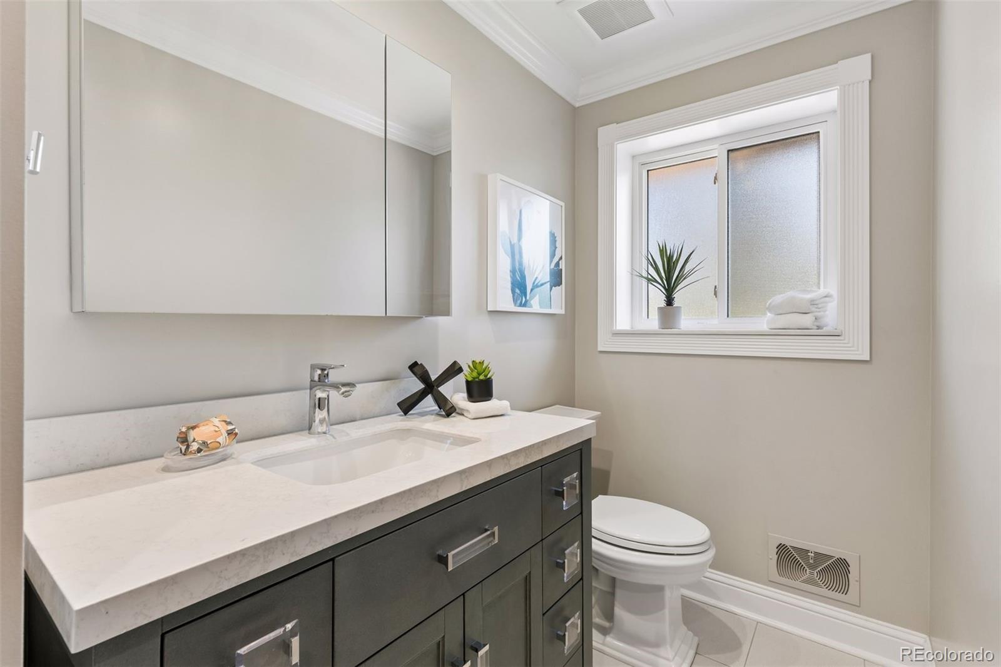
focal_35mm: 17
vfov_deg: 70.4
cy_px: 334
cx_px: 500
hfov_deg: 93.3
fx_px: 473
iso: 400
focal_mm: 17
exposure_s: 1/25
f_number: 9
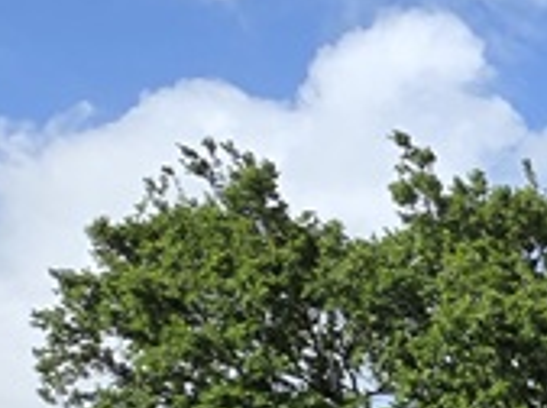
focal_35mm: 79
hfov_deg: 16.9
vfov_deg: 15.7
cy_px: 751
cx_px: 1149
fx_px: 1246
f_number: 1.9
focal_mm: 2.2
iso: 40
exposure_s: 1/1395
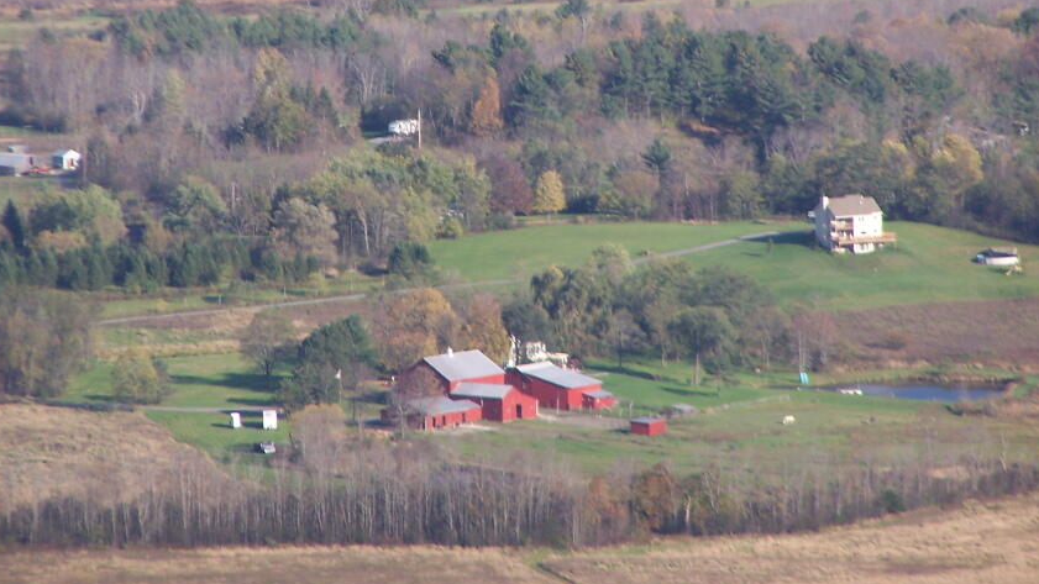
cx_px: 542
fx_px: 13885
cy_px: 127
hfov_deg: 4.3
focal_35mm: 504
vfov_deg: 2.4
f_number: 3.7
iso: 80
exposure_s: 1/500
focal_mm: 63
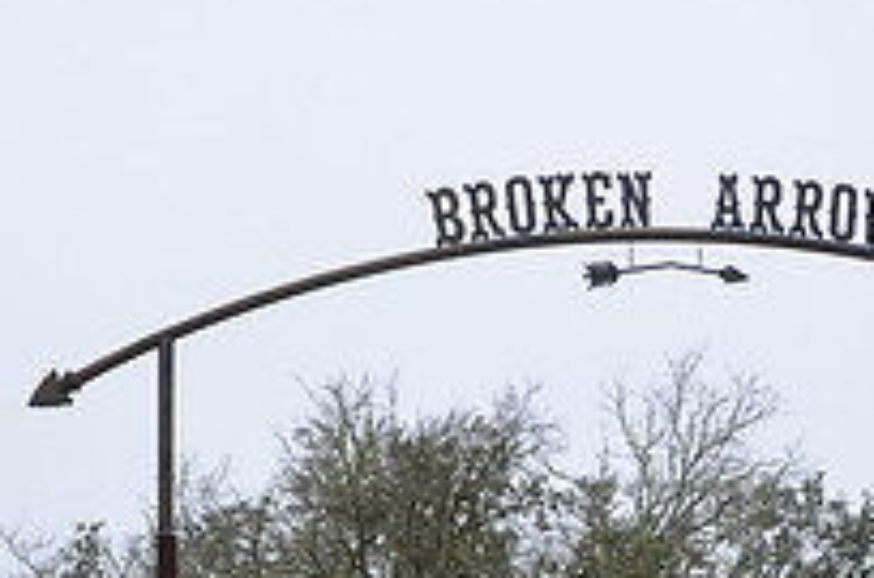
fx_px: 2277
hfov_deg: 21.5
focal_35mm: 94
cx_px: 681
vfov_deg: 13.9
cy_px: 760
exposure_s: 1/50
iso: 200
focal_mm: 22
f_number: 7.1
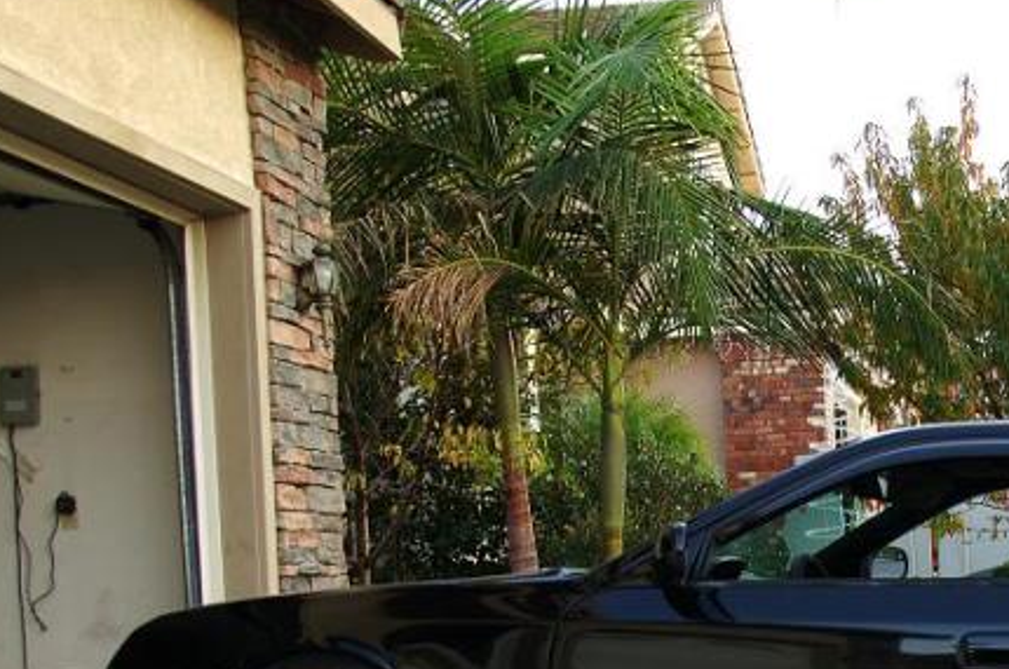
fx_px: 1874
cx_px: 922
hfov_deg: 28.8
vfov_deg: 20.0
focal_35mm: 67
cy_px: 550
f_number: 4
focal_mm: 24
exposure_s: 1/8
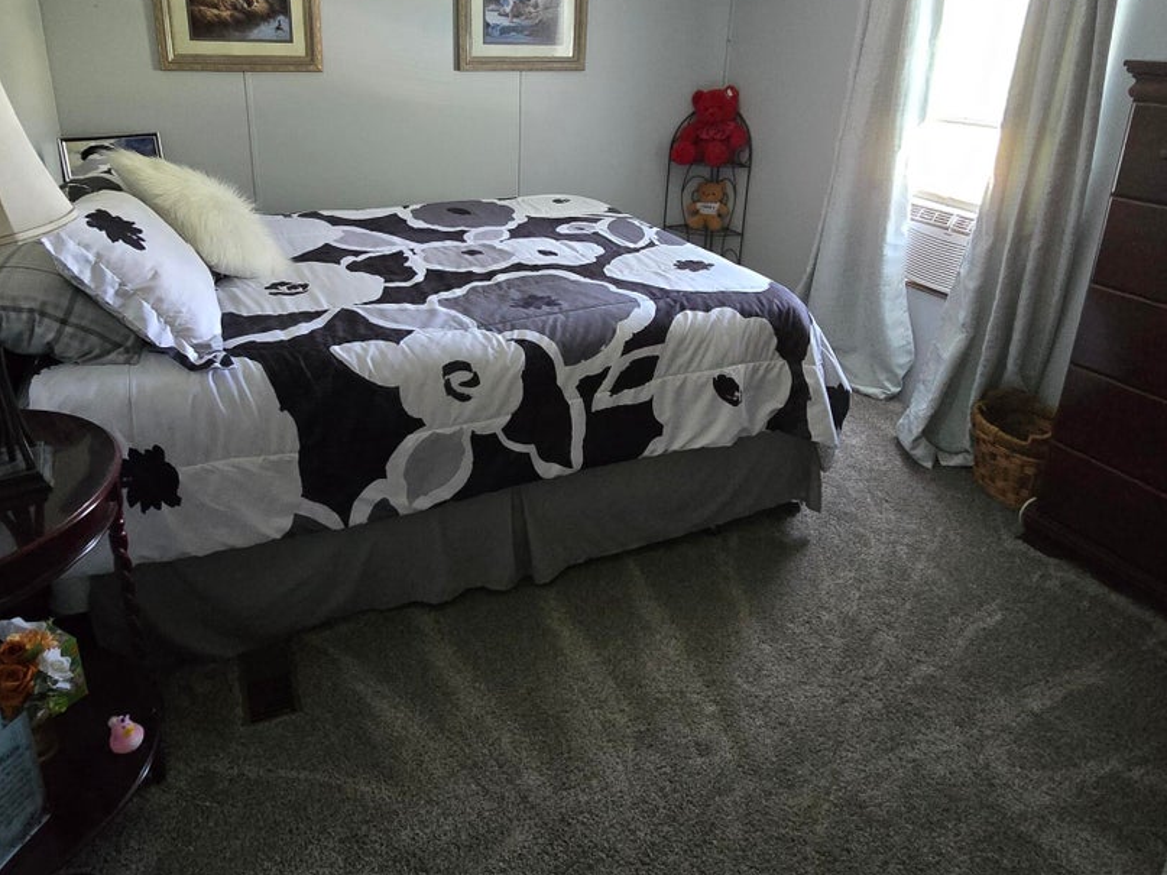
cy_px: 325
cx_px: 546
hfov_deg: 76.3
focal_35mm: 22
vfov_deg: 60.2
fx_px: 742
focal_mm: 2.2
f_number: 2.2
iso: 1250
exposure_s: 1/60
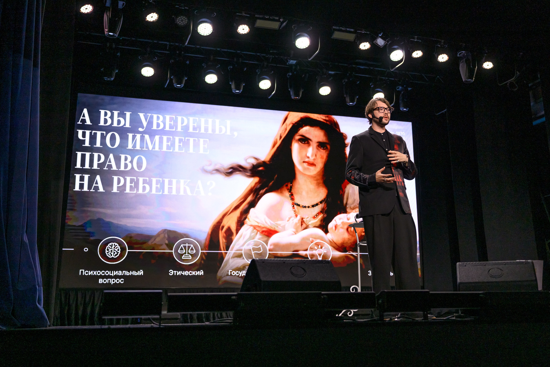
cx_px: 310
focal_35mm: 42
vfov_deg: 31.8
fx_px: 643
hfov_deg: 46.2
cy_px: 161
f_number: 2.8
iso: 720
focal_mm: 37
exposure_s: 1/200
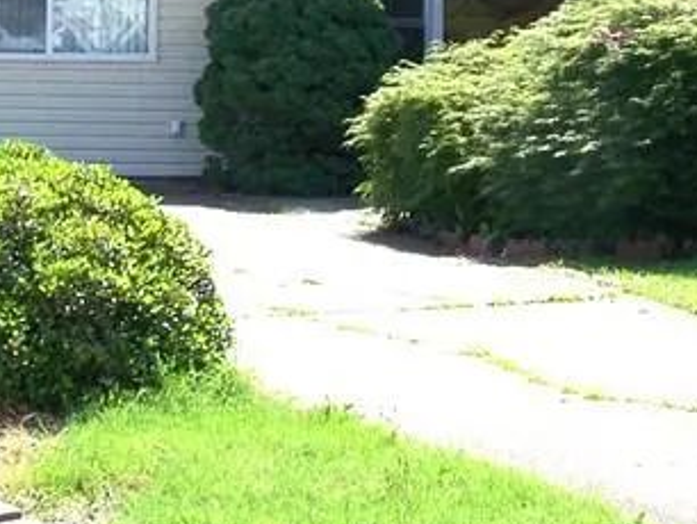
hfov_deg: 15.5
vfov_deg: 11.5
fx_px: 2559
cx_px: 419
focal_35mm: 127
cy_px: -62
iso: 64
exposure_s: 1/320
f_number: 4
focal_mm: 6.3
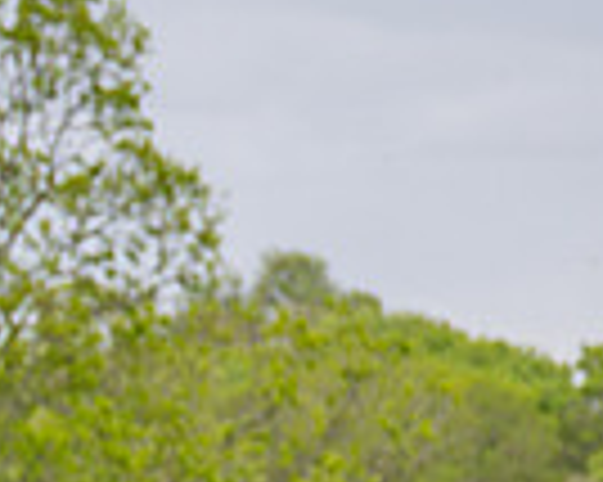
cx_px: -697
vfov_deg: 3.1
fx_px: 8845
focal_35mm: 496
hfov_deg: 3.9
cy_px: 774
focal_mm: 71
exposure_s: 1/1250
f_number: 2.8
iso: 200
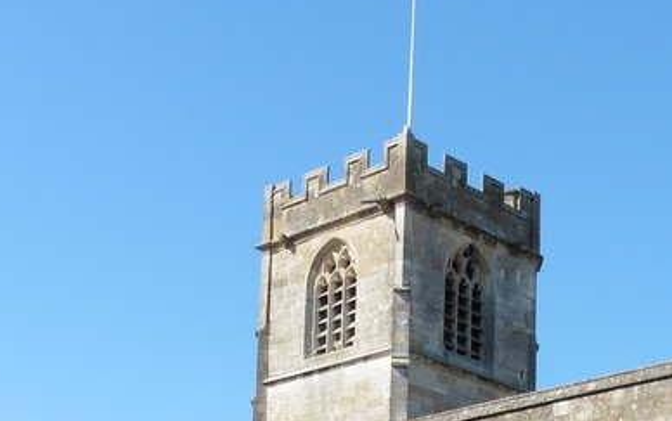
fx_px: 1741
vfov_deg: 13.2
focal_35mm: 95
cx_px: 527
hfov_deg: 21.6
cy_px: 591
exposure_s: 1/500
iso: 100
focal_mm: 6.1
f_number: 5
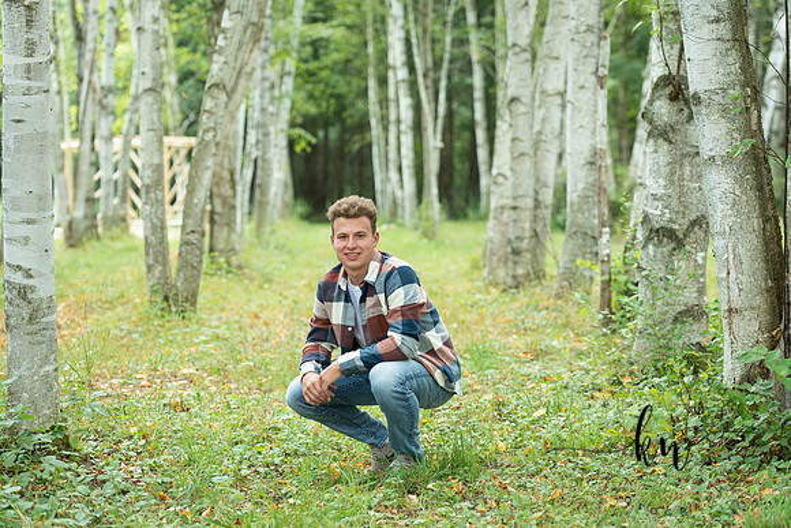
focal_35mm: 90
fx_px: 1980
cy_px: 264
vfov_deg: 15.2
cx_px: 396
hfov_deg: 22.6
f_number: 3.2
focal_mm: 90
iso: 400
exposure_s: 1/200
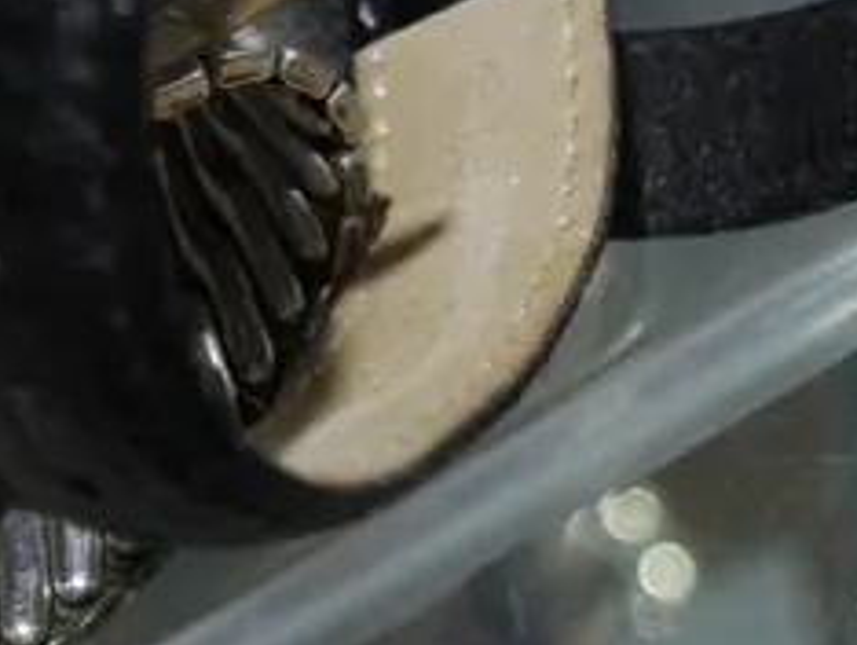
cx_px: -652
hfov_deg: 12.9
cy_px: -134
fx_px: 3470
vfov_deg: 10.4
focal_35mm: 140
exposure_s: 1/60
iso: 200
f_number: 3.6
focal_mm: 16
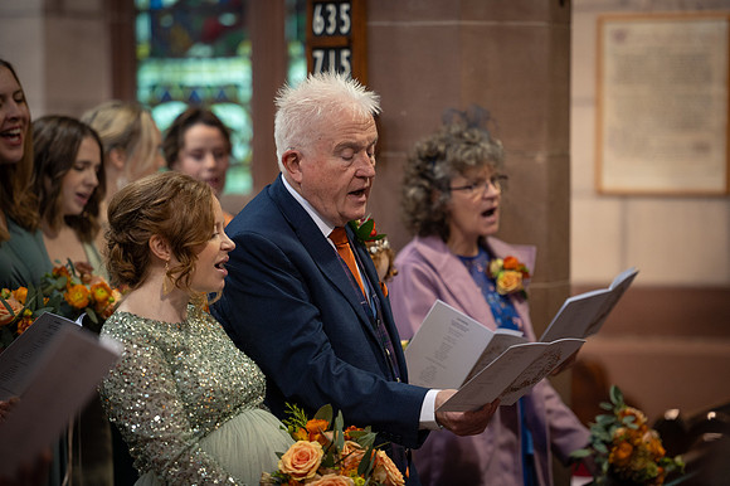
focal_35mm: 170
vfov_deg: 8.1
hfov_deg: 12.1
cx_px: 365
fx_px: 3445
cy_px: 243
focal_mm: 170
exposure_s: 1/160
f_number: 2.8
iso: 1600
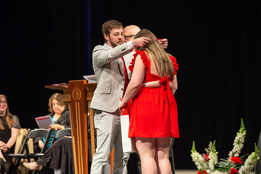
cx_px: 140
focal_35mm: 182
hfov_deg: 11.3
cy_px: 81
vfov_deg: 7.5
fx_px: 1323
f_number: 4
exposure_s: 1/100
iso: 1600
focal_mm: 170
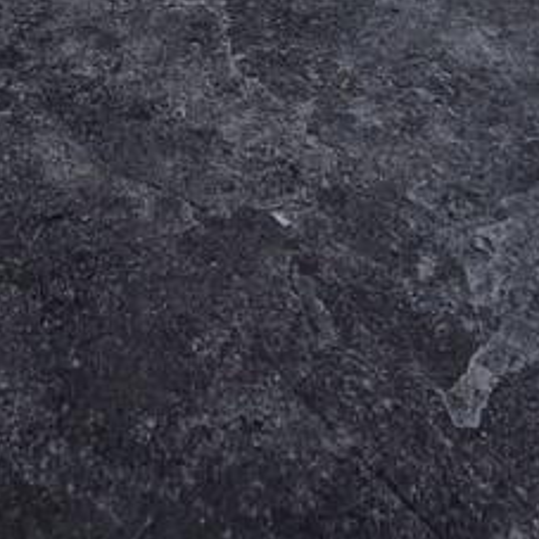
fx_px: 1286
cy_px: -741
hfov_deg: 23.7
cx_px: 299
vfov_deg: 14.9
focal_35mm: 73
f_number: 2.2
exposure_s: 1/1664
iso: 40
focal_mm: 1.74
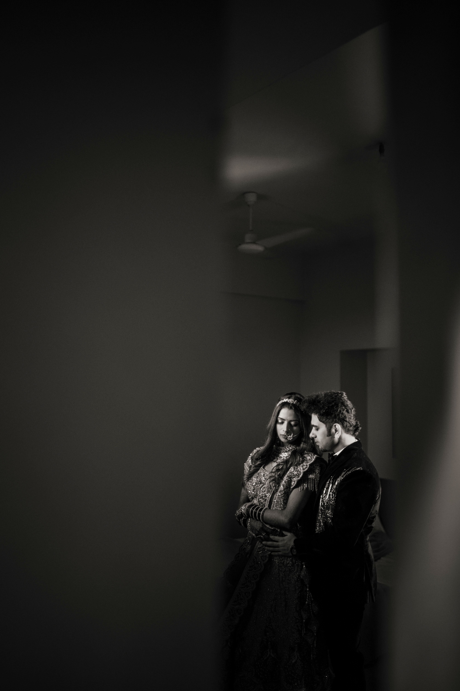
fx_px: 671
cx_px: 230
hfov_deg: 37.9
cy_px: 346
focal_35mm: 35
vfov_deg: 54.4
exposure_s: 1/250
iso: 800
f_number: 1.4
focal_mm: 35
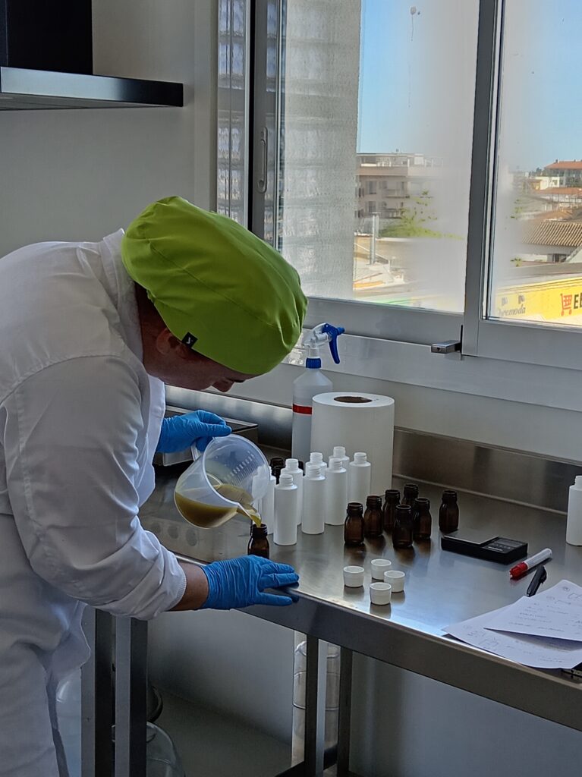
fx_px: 1212
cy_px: 388
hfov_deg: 27.0
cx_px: 291
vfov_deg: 35.6
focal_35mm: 54
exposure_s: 1/50
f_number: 1.8
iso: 101
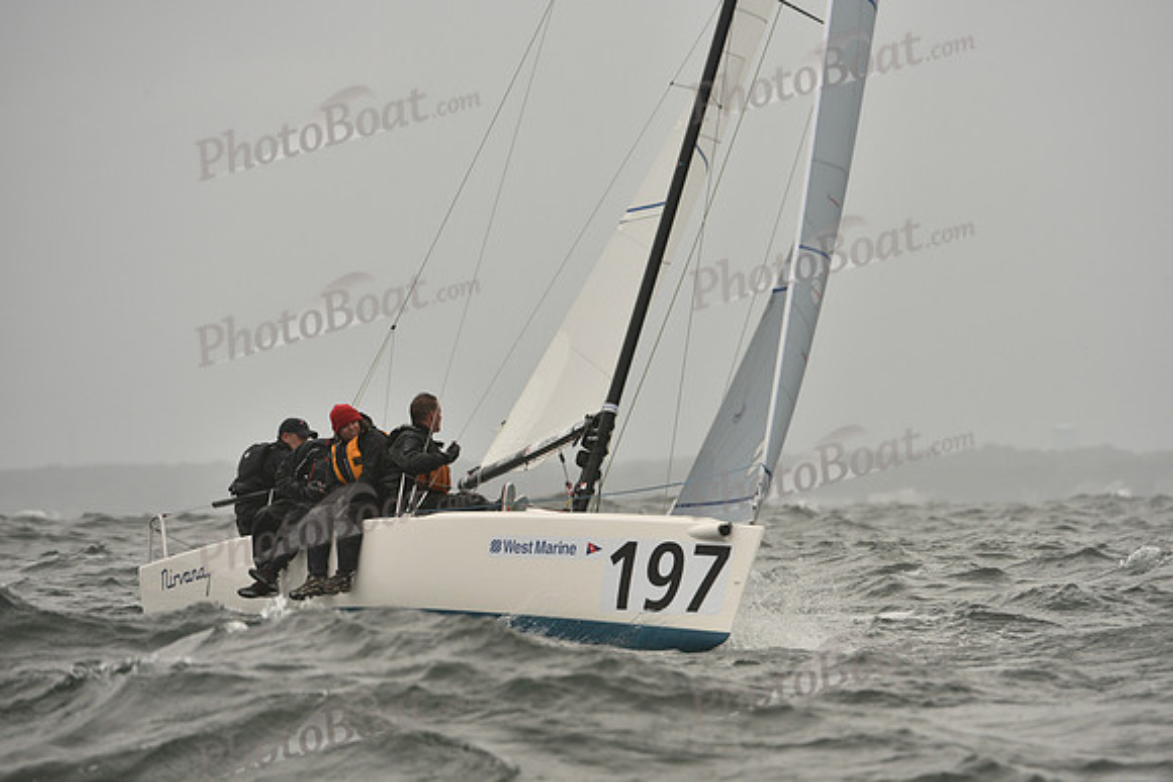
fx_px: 13036
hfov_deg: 5.2
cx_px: 586
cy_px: 391
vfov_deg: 3.4
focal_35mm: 400
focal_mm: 400
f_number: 7.1
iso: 400
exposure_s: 1/1250
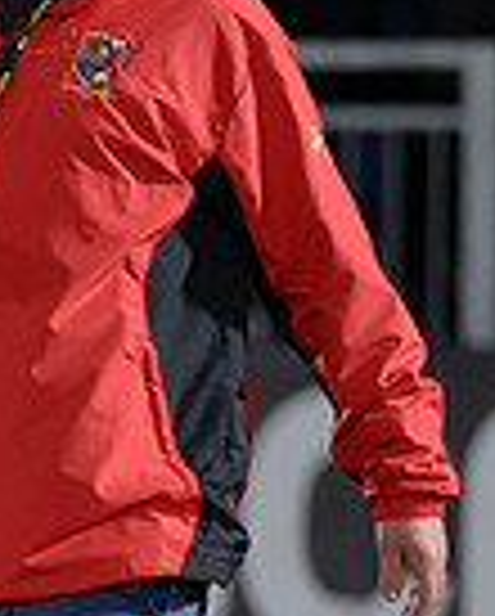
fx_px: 21780
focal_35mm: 1192
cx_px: -594
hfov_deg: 1.3
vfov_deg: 1.6
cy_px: 847
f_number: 3.2
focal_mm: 195
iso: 6400
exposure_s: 1/1000
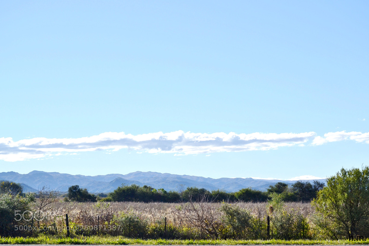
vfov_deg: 14.7
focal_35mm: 93
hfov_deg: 21.9
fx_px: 953
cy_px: 123
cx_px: 184
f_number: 8
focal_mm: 62
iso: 200
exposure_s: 1/1000
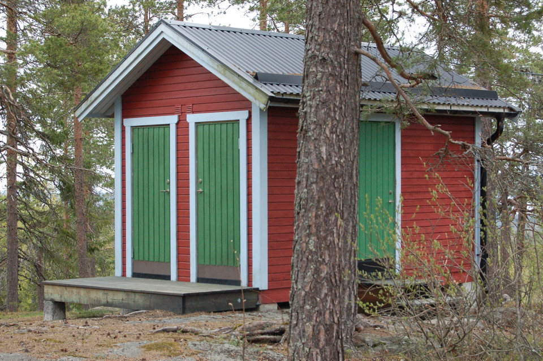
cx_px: 272
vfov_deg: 16.5
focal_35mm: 82
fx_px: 1243
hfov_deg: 24.6
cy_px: 180
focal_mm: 55
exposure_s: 1/320
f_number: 9
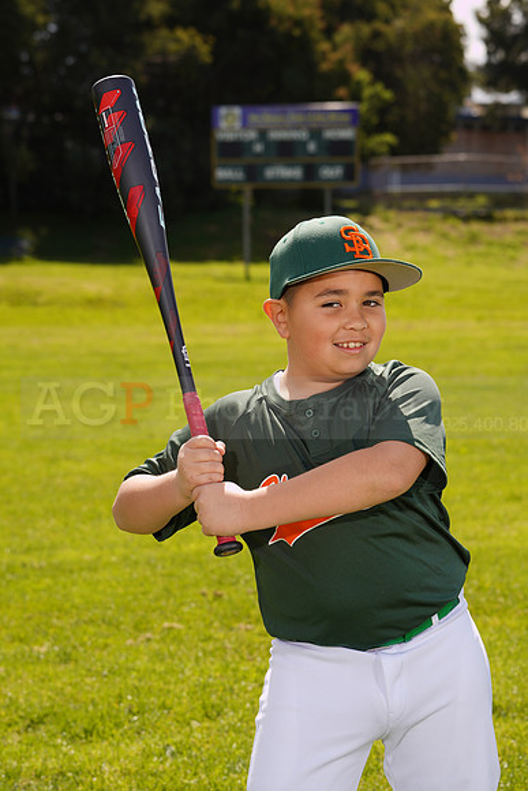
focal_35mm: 100
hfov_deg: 13.7
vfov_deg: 20.4
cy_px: 396
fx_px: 2199
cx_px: 264
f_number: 9
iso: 80
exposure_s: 1/160
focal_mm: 100
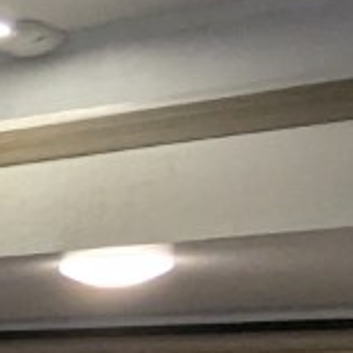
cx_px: -705
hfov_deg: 10.1
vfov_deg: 12.2
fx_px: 1465
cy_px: 704
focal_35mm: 127
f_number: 2.2
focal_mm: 2.35
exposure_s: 1/63.5
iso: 208
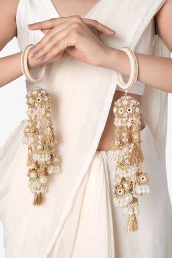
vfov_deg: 54.4
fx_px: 251
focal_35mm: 35
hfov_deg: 37.9
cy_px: 129
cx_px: 86
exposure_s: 1/125
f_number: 9.5
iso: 125
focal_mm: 35
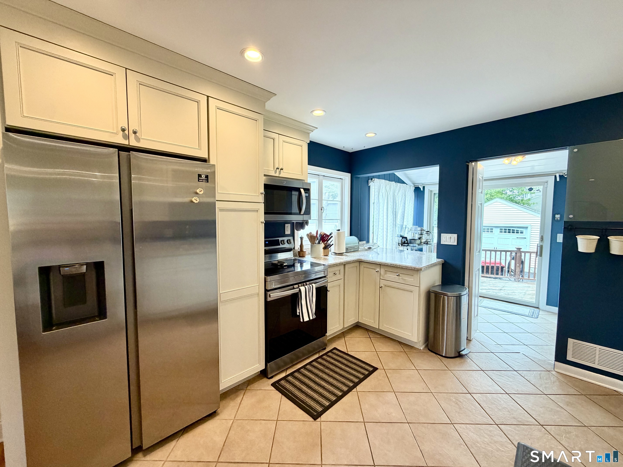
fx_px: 252
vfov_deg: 85.7
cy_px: 234
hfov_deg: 102.1
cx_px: 312
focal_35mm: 14
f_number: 2.2
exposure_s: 1/120
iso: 160
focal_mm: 2.22
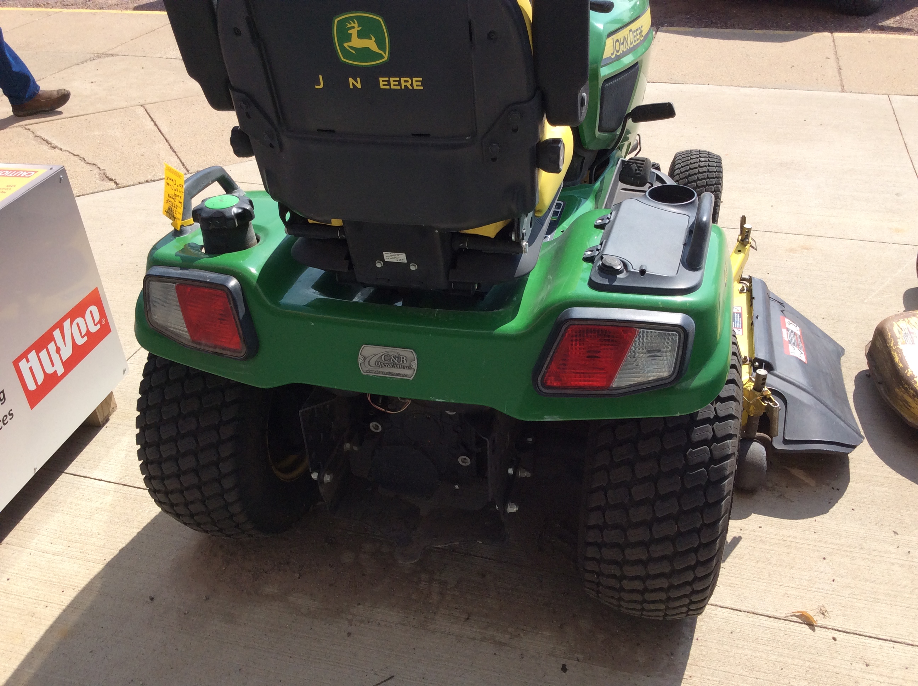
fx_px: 847
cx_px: 459
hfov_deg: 56.9
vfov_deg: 44.1
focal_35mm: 32
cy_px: 343
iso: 32
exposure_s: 1/1271
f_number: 2.4
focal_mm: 3.3
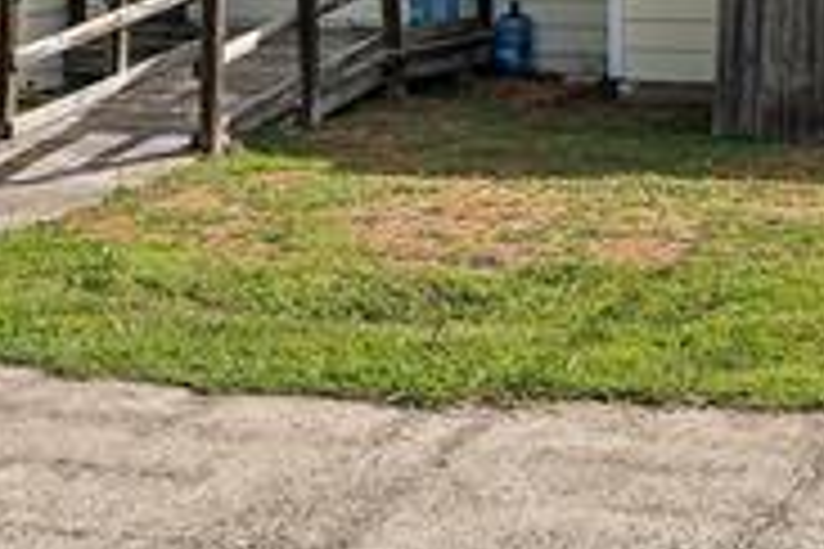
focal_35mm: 95
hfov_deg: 21.4
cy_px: -94
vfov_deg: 14.0
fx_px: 2174
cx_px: 495
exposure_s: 1/400
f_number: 10
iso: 400
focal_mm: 17
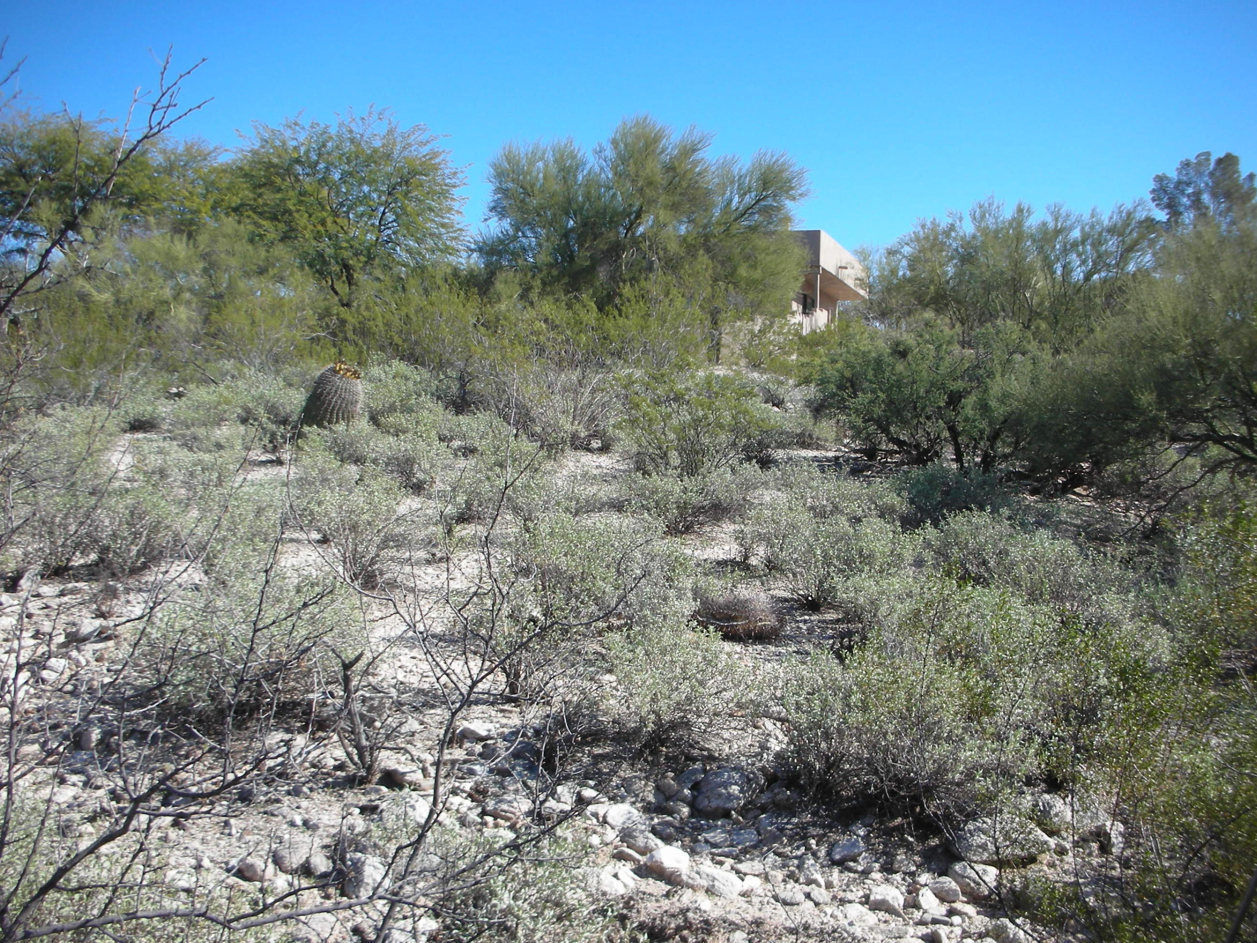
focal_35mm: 38
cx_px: 639
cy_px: 488
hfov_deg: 49.0
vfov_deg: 37.7
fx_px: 1380
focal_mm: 5.8
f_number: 3
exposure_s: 1/443
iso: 50
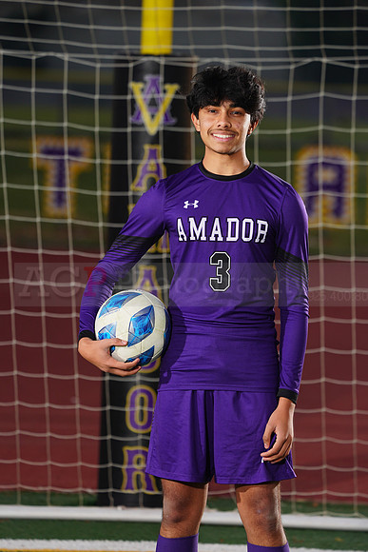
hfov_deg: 4.2
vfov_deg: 6.4
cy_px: 276
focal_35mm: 324
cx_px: 184
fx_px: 4965
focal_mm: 324
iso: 200
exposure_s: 1/200
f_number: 7.1
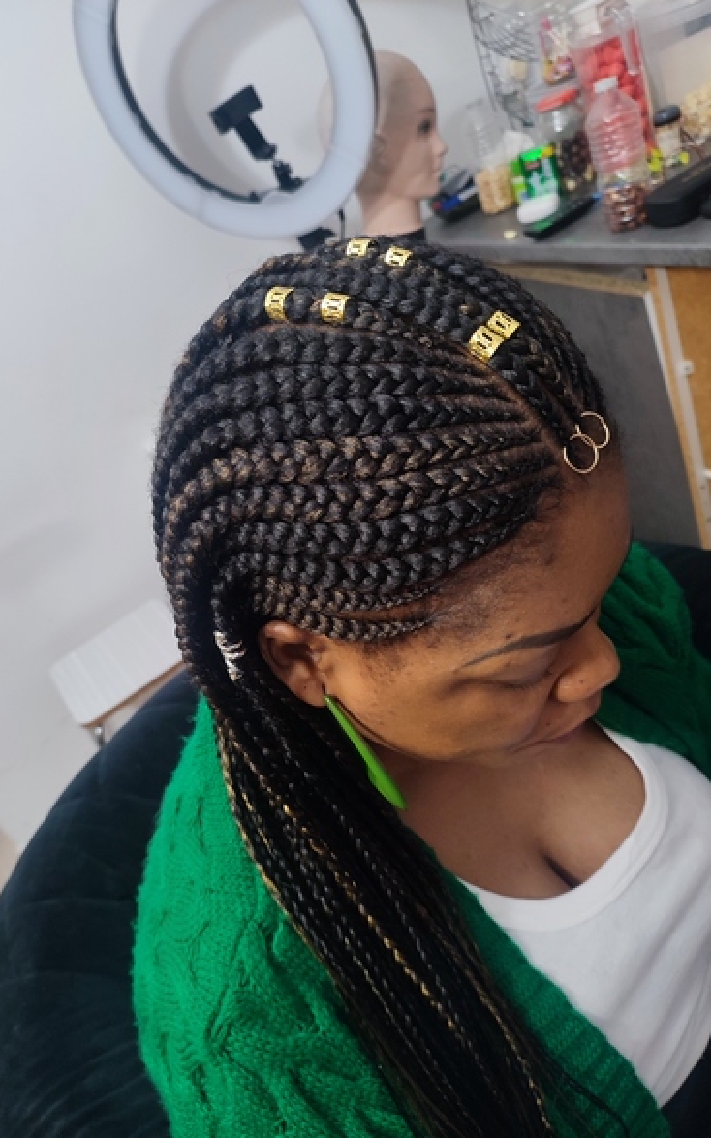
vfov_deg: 70.4
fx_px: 806
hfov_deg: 47.5
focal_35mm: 26
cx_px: 302
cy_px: 576
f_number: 1.89
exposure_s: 1/20
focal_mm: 5.89
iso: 752
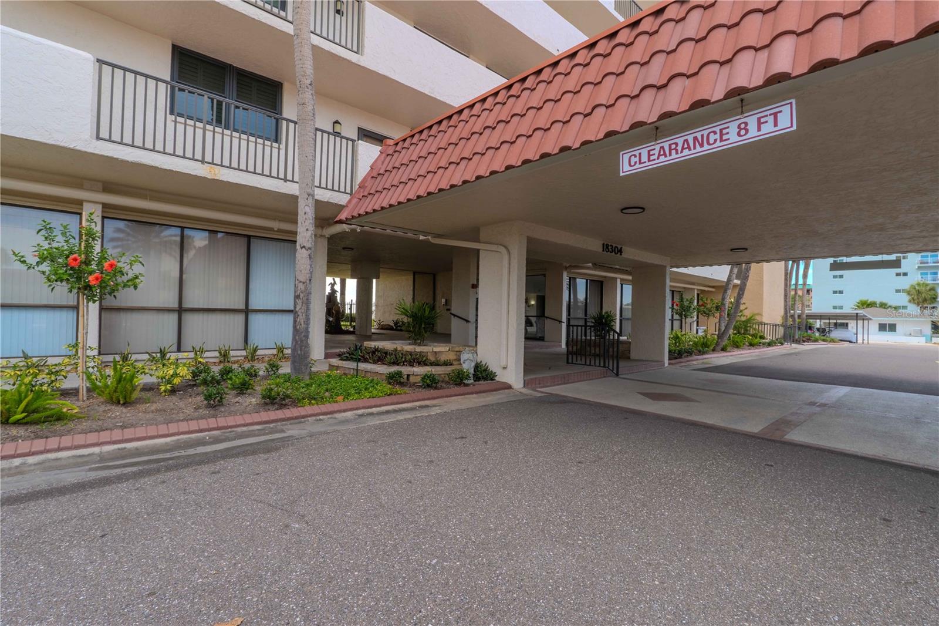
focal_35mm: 16
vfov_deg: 72.0
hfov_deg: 95.0
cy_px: 313
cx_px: 470
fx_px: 430
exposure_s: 1/320
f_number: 9
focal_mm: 11
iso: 200
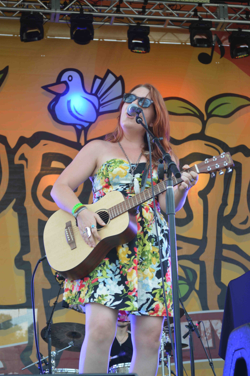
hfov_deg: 16.5
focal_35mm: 82
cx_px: 125
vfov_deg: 24.6
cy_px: 188
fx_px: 861
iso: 160
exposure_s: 1/125
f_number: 5.6
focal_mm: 55
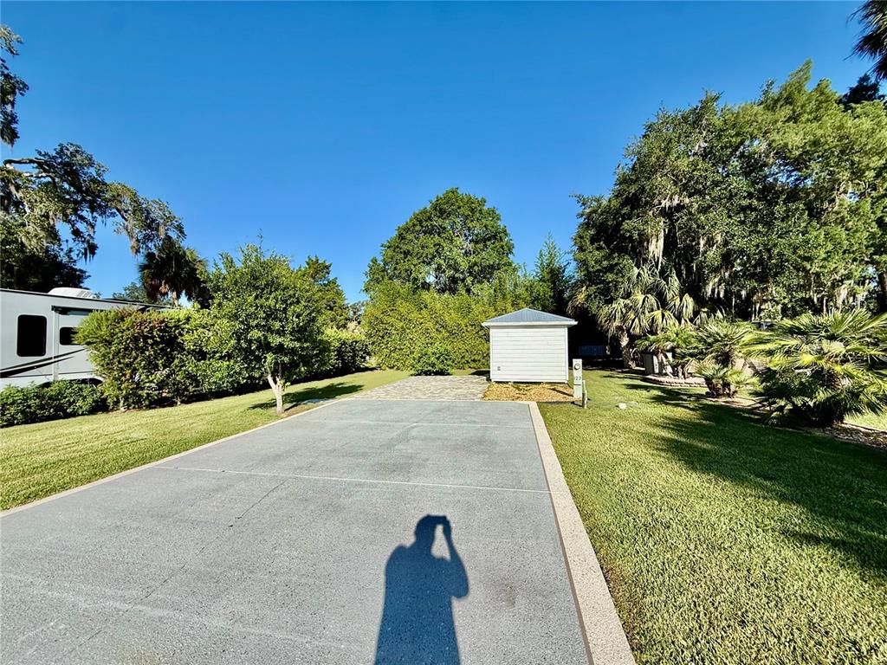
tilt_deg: +4.1
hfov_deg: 102.1
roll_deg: +0.9
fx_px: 359
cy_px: 332
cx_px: 444
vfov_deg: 85.7
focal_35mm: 14
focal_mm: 2.22
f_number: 2.2
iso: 50
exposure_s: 1/2092
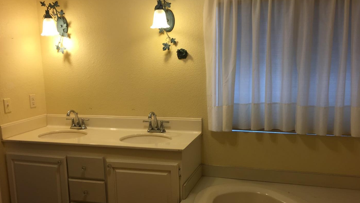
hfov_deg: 58.0
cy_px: 122
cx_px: 177
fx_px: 325
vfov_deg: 34.5
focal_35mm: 34
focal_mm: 4.15
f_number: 2.2
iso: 40
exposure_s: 1/60
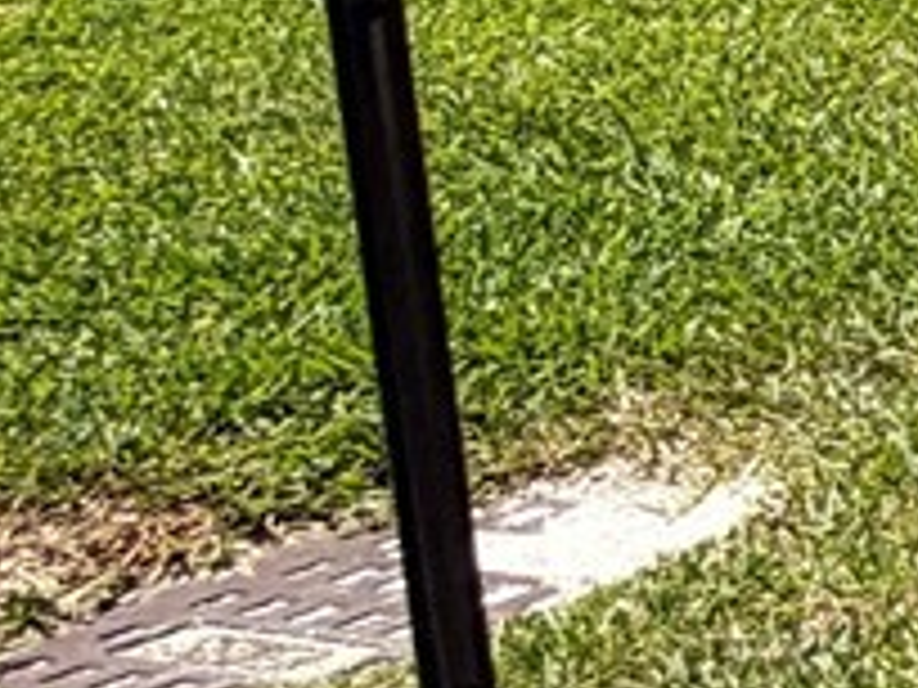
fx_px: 2917
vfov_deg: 12.5
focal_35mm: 110
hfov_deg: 8.9
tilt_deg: -4.7
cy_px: -486
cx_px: 3424
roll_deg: +2.5
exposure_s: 1/799
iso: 20
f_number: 2.2
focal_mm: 2.22
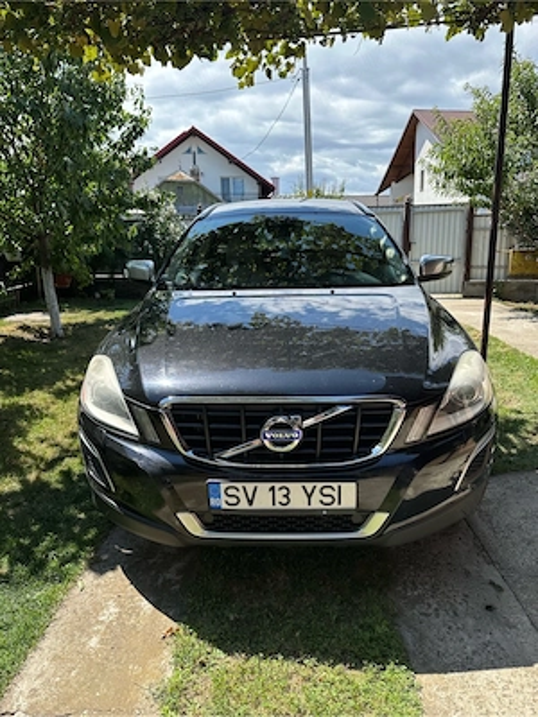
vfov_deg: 71.6
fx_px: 497
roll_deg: +0.5
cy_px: 358
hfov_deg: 56.8
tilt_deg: -11.3
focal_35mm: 24
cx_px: 269
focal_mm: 6.86
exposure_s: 1/2525
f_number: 1.78
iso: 80
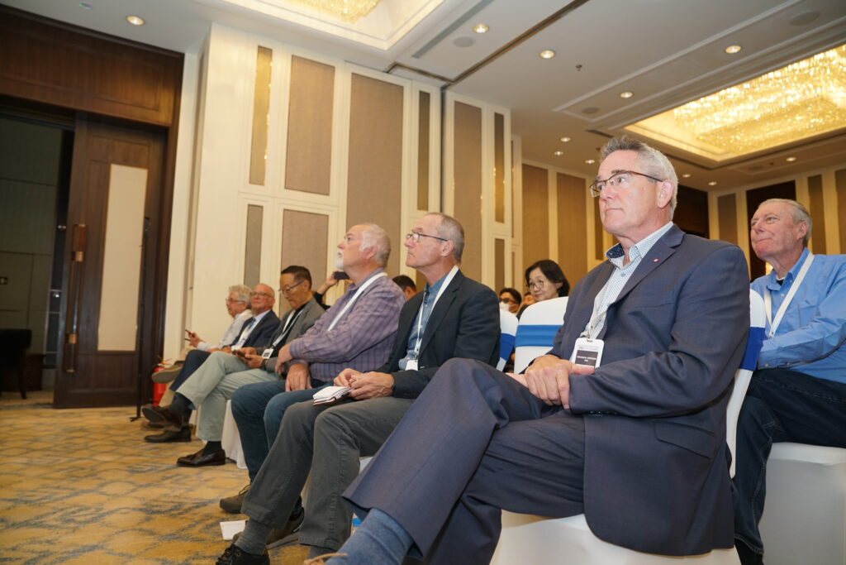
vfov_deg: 53.1
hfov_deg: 73.7
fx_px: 564
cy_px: 282
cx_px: 423
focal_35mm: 24
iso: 1000
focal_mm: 24
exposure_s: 1/250
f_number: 4
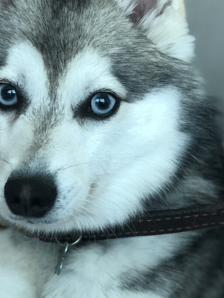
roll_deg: -6.0
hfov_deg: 13.3
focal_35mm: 111
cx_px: 103
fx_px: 957
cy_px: 127
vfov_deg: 17.7
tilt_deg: -16.4
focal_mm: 6.6
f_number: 2.8
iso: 250
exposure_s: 1/60
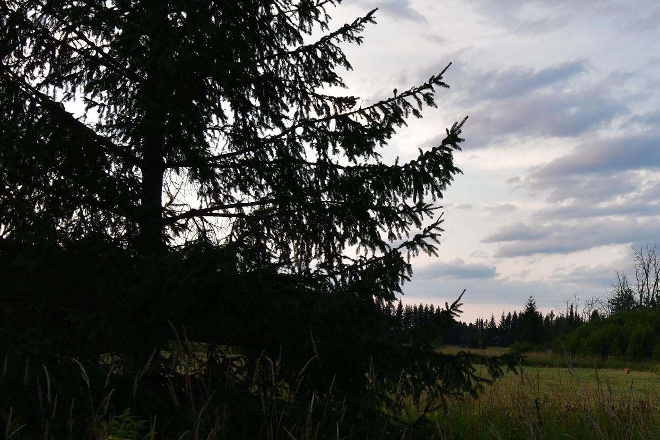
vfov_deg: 20.5
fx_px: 1210
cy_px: 330
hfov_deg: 28.9
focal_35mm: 66
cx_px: 634
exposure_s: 1/100
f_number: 9
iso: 400
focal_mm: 20
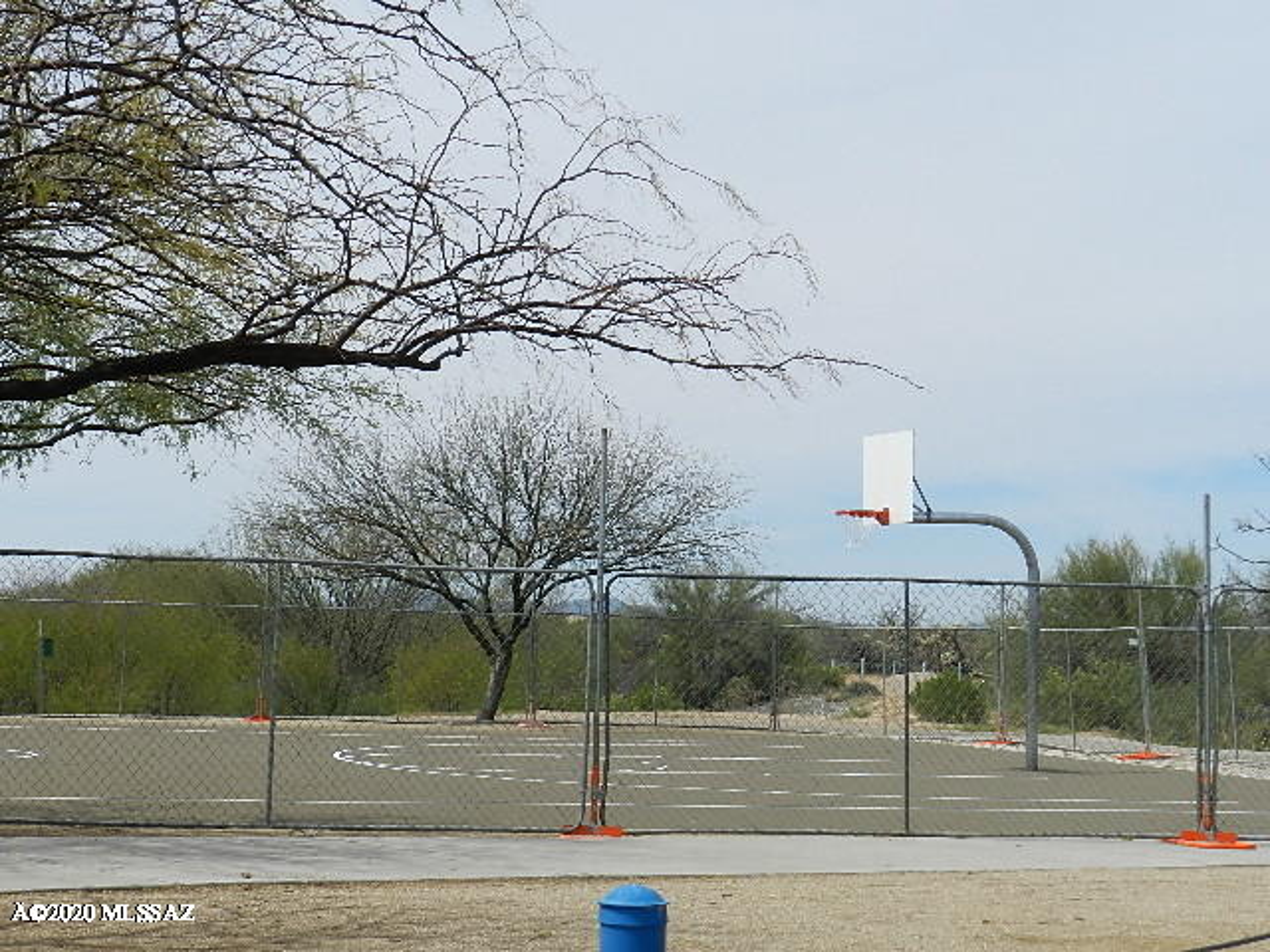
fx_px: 2495
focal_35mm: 68
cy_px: 476
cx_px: 635
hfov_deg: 28.6
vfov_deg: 21.6
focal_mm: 12.1
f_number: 5
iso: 160
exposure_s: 1/1000
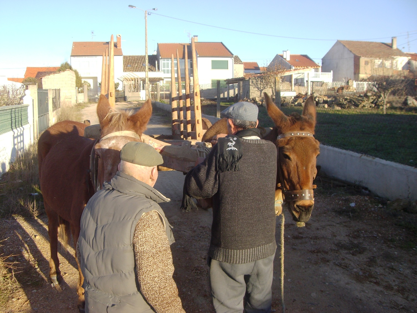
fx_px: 458
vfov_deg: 37.7
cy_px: 156
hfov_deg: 49.0
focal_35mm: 38
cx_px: 208
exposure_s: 1/250
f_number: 4.3
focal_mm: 6.2
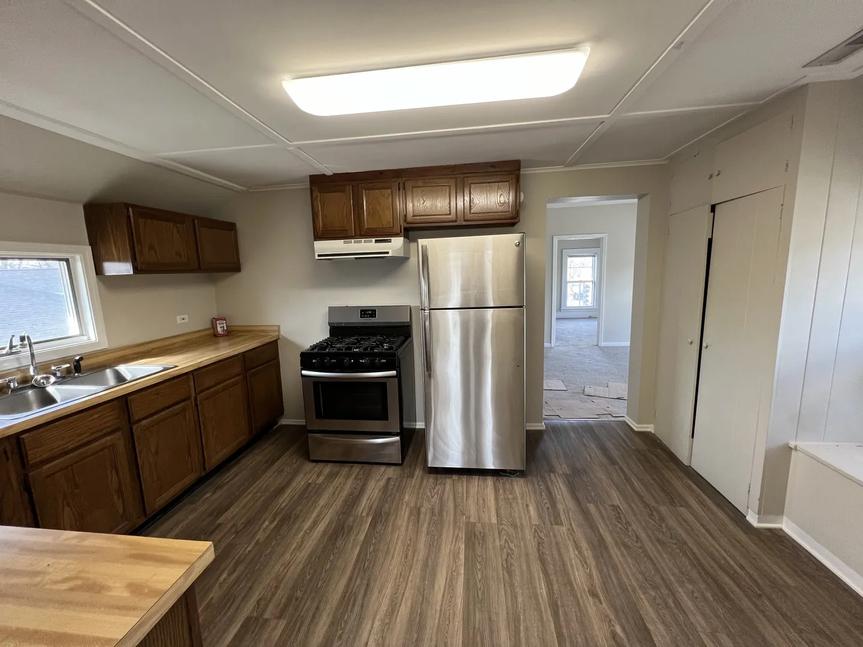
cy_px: 324
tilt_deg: -8.1
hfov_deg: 106.2
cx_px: 432
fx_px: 324
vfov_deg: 89.9
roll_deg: +2.4
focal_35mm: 13
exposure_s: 1/120
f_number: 1.8
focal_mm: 1.57
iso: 250
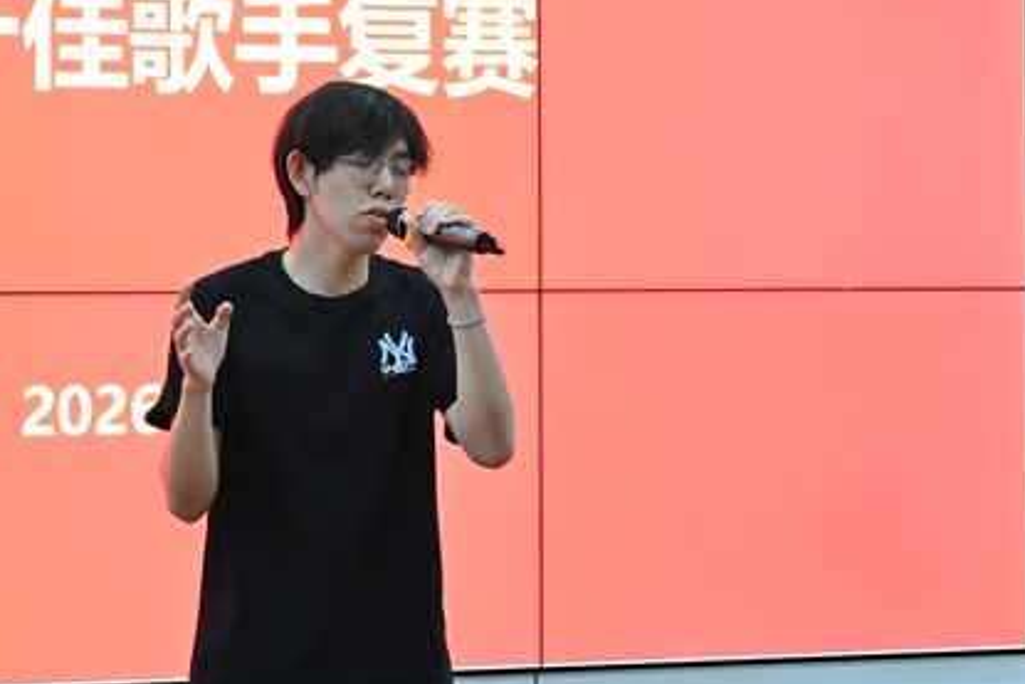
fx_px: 4614
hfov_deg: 12.7
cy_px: 254
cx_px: 378
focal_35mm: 162
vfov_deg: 8.5
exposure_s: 1/80
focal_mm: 75
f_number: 7.1
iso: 4000
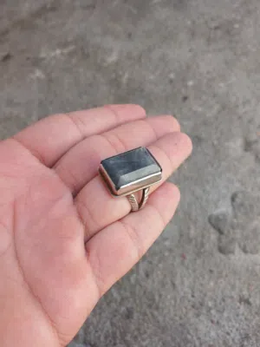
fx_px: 270
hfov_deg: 51.4
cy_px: 174
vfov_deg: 65.3
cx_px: 130
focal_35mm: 27
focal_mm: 4
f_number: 1.8
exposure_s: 1/50
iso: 32
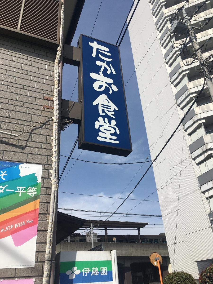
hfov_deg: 48.2
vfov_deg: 61.7
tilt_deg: +29.4
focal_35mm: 29
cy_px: 142
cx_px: 106
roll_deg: +4.2
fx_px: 238
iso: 25
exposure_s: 1/2481
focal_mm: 4.15
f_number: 2.2
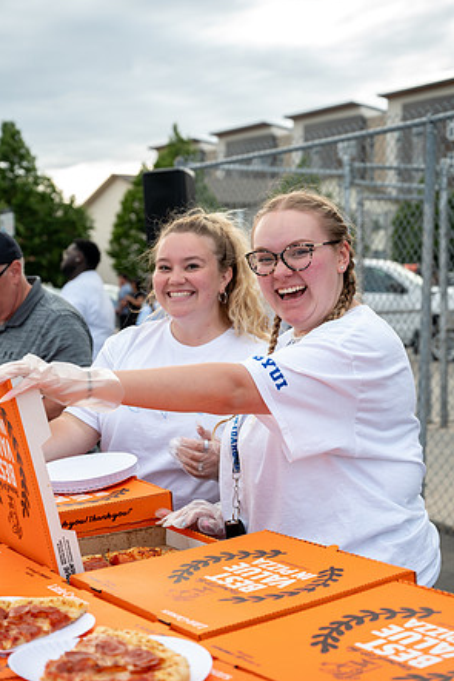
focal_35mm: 59
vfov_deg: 33.9
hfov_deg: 23.0
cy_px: 339
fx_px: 1115
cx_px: 229
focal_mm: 58
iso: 320
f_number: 5
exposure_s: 1/320
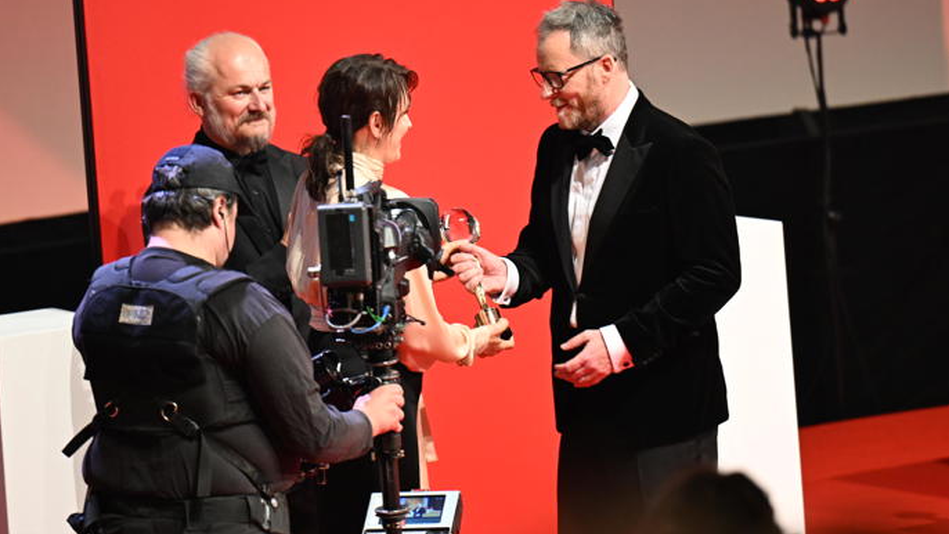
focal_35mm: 316
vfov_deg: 3.8
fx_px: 7952
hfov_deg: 6.8
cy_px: 234
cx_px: 473
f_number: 2.8
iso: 1600
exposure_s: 1/160
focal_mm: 200
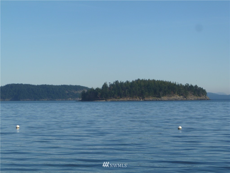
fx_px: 684
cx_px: 115
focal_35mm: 103
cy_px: 86
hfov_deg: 19.1
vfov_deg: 14.4
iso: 80
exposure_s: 1/500
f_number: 4.8
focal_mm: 18.3
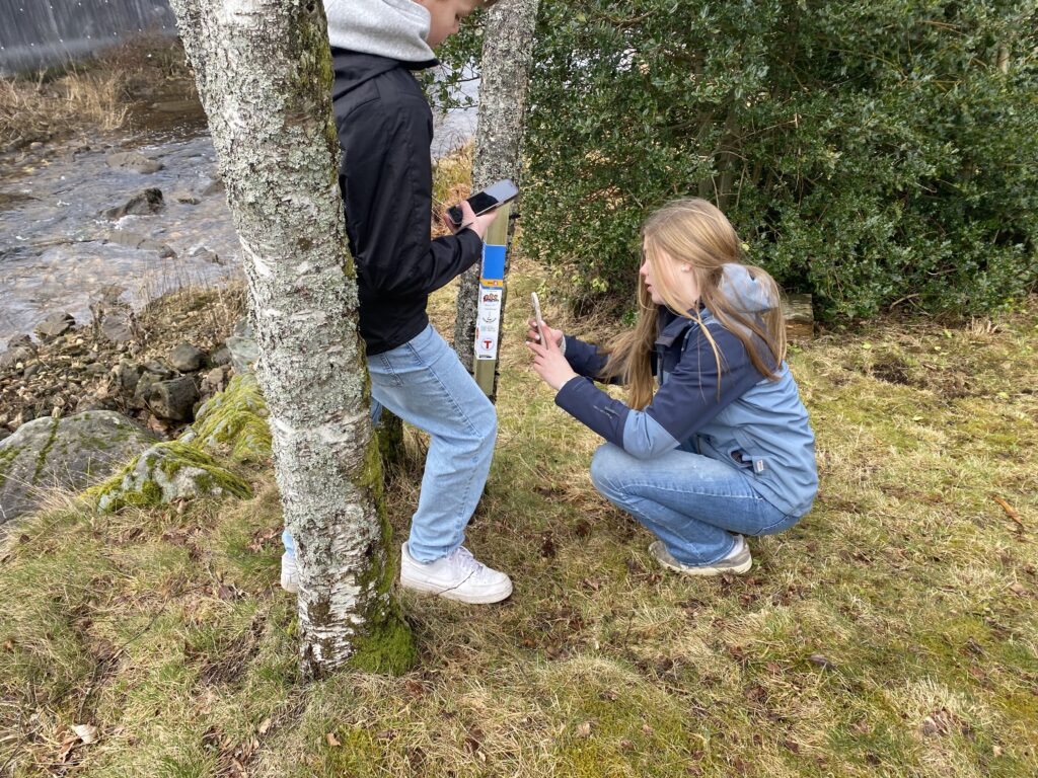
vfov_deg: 53.1
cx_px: 519
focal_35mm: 26
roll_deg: +1.0
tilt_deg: -32.6
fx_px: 780
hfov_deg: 67.3
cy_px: 389
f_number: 1.8
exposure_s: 1/312
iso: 32
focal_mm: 4.25
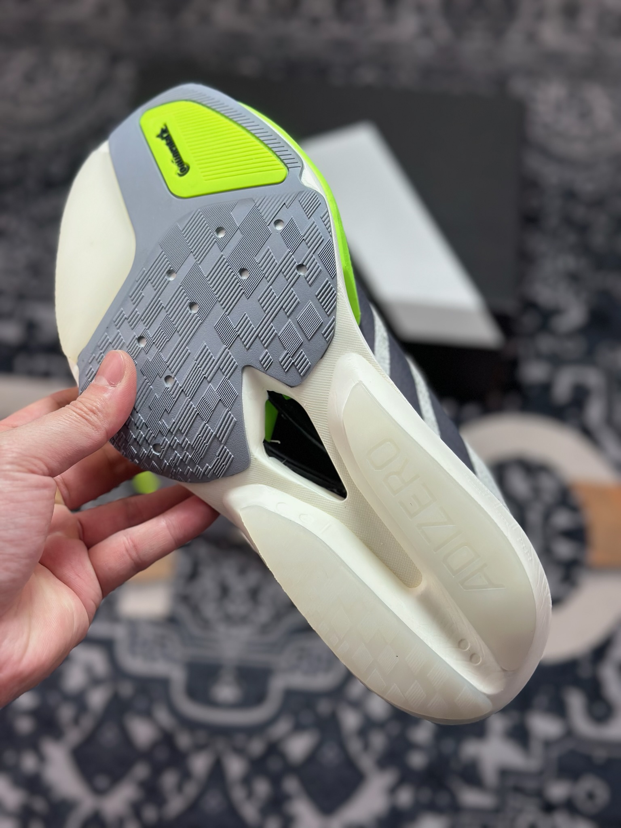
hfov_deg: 30.3
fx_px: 1148
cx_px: 310
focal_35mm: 48
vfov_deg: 39.7
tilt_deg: -57.0
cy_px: 414
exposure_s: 1/1145
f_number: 1.78
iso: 80
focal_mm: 6.86
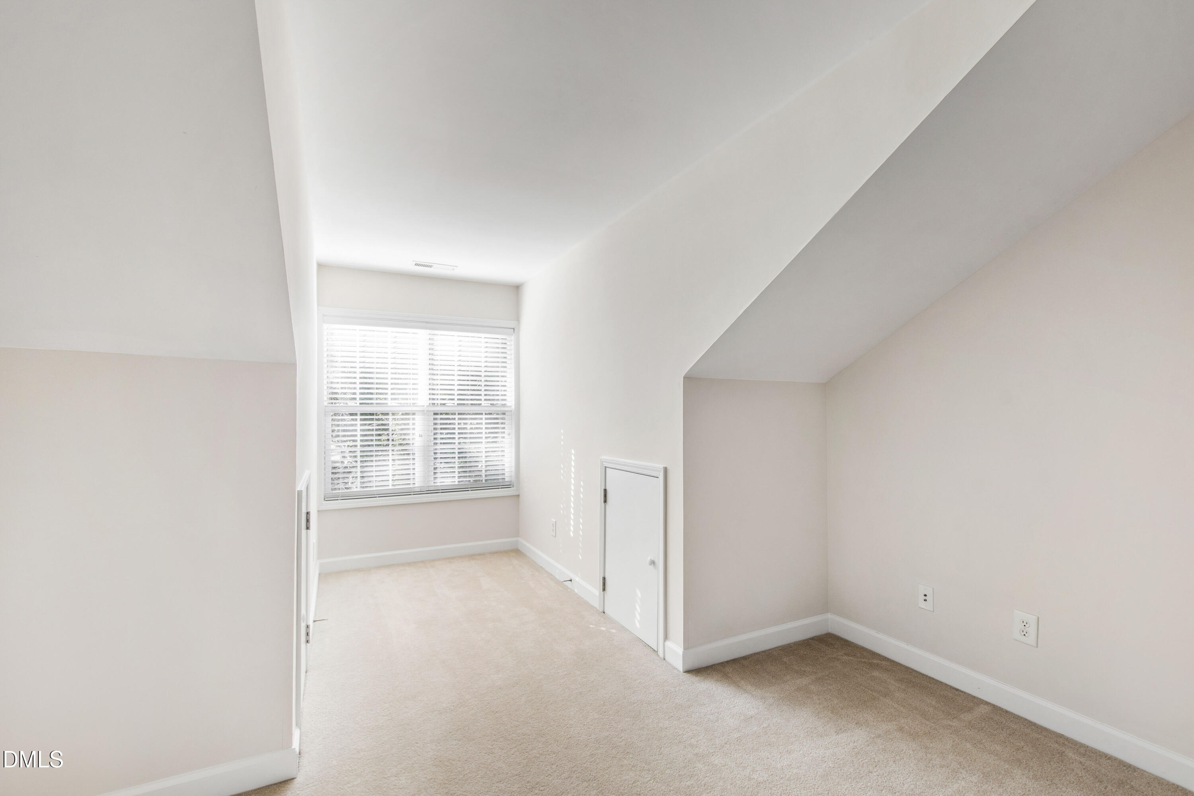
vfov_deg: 77.3
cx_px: 597
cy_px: 398
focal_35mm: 15
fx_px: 497
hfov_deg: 100.4
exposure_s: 1/2
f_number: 8
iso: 100
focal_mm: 10
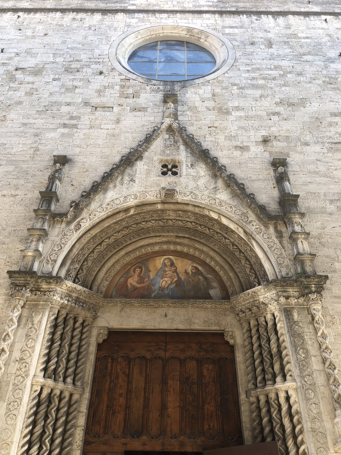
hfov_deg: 49.7
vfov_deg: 63.4
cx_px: 170
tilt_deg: +37.9
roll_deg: -1.2
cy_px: 228
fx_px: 368
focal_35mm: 28
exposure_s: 1/186
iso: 20
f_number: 1.8
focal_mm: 4
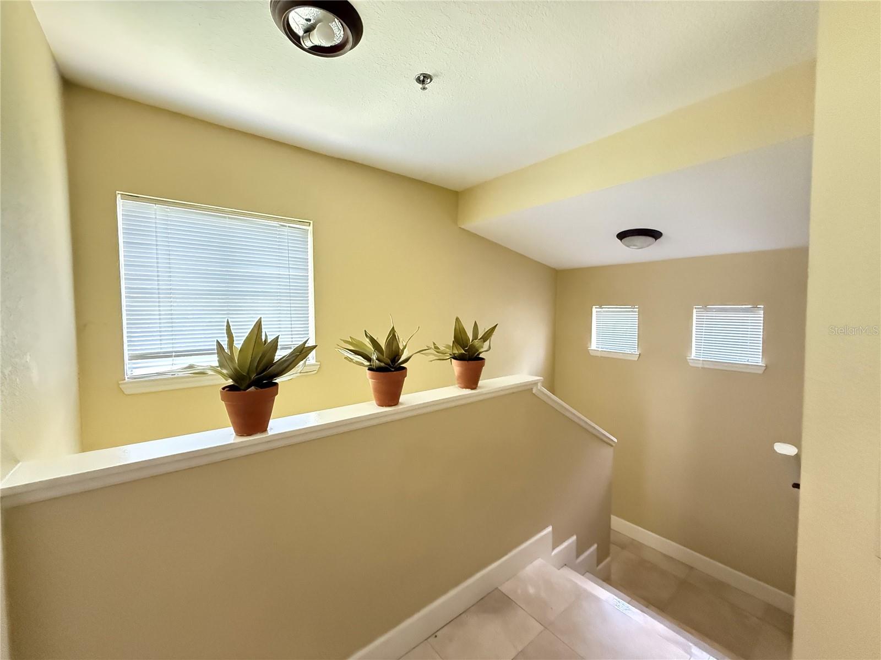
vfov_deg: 85.7
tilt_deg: -1.3
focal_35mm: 14
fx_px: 356
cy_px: 330
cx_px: 440
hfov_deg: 102.1
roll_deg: -0.1
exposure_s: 1/60
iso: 1250
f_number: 2.2
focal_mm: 2.22
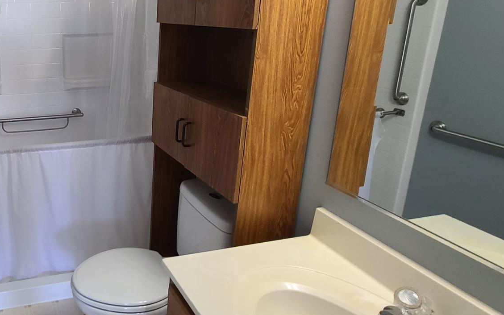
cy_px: 104
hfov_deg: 62.1
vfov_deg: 48.4
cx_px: 59
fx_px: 343
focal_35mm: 25
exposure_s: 1/60
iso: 250
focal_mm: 2.2
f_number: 2.2
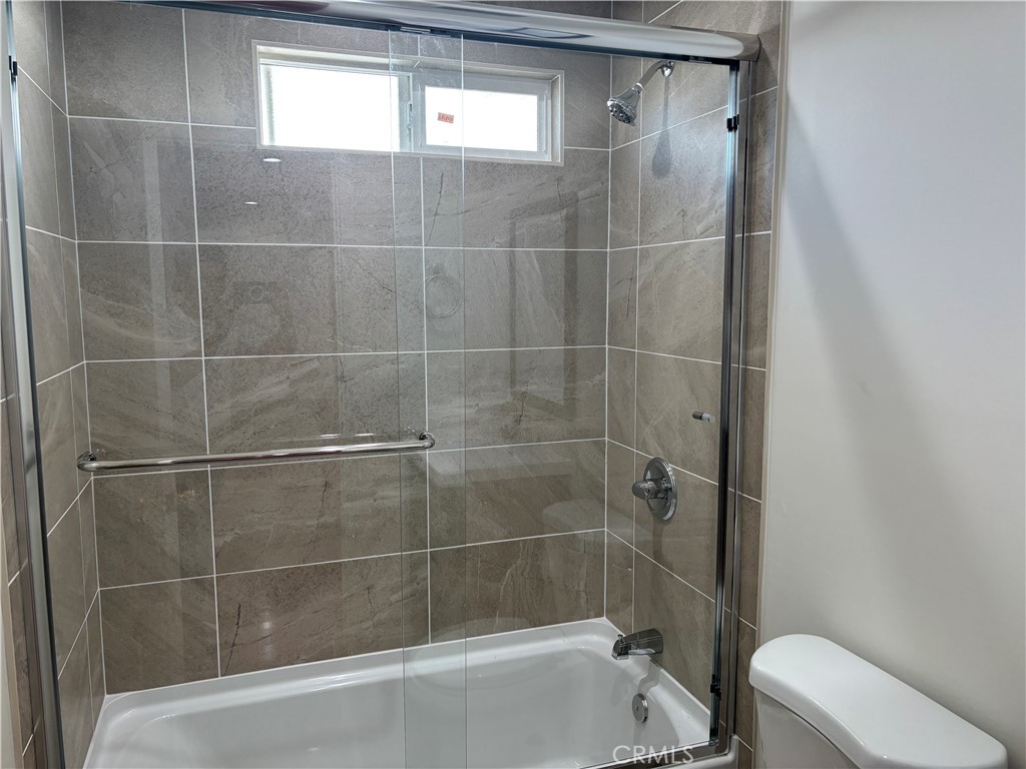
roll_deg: +0.0
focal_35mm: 26
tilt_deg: -7.2
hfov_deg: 67.3
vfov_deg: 53.1
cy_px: 384
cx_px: 513
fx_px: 771
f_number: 1.6
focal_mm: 5.96
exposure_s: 1/120
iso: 100
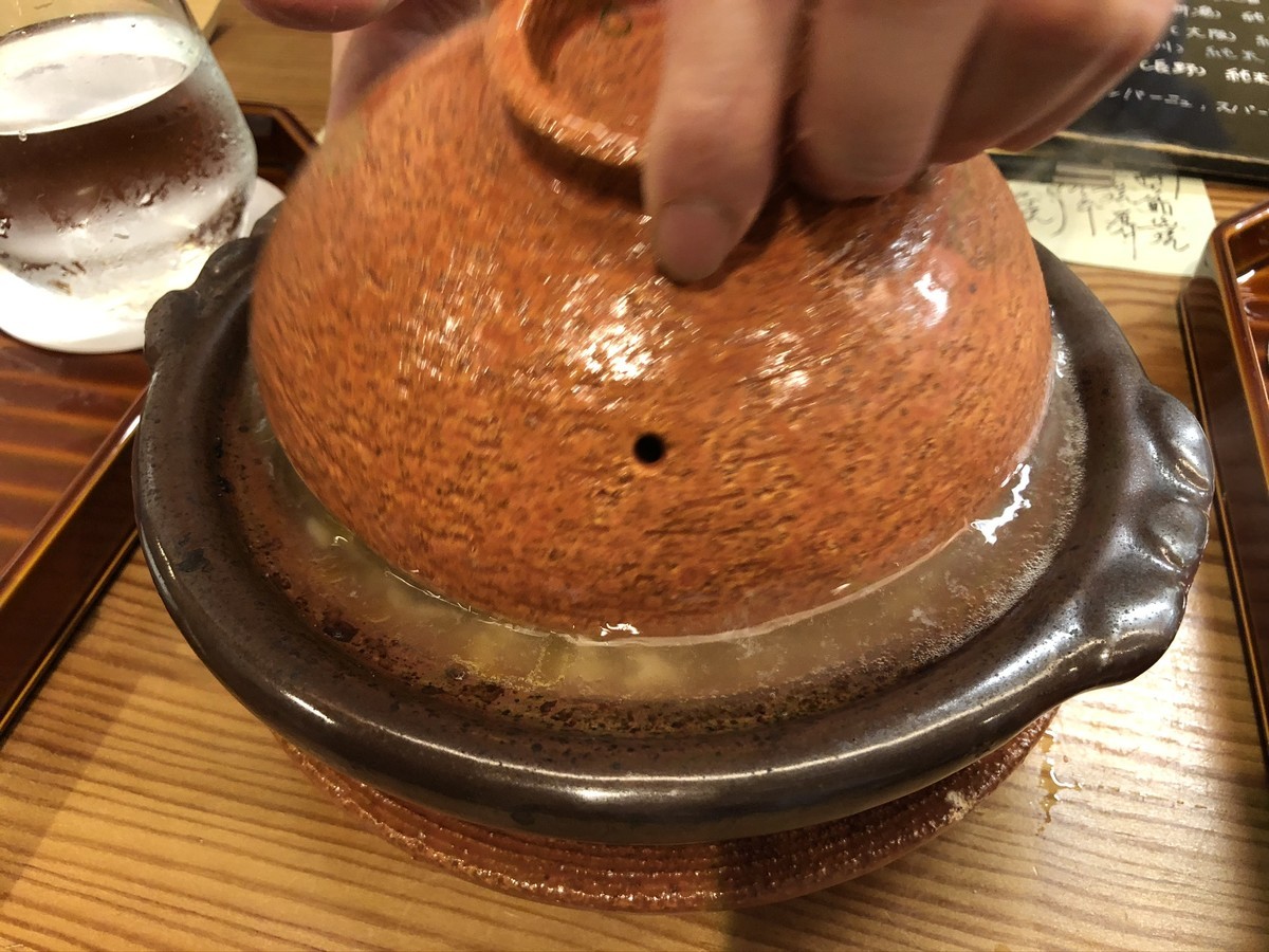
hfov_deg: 63.4
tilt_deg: -45.9
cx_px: 634
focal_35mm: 28
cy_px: 476
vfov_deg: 49.7
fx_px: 1026
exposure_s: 1/15
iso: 50
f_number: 1.8
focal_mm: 3.99
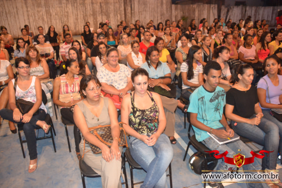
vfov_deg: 43.6
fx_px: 235
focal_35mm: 30
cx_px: 141
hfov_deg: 61.9
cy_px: 94
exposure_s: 1/20
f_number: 3.5
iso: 3200
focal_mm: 20
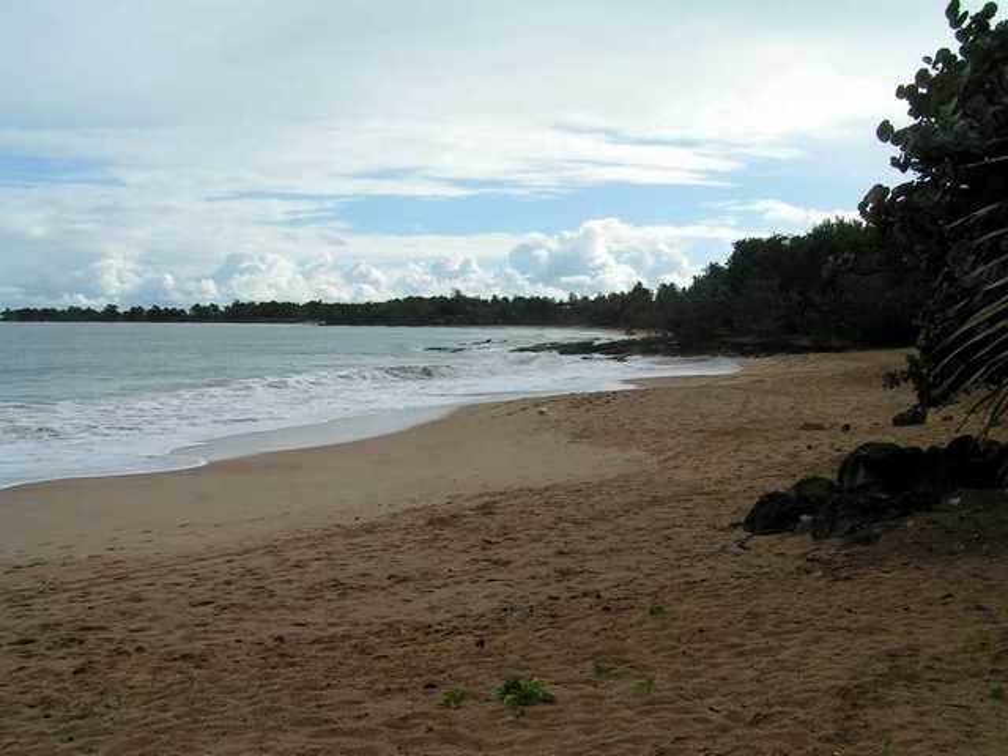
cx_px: 504
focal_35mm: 38
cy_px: 378
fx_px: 1107
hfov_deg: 49.0
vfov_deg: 37.7
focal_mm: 5.8
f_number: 5.6
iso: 50
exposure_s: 1/800
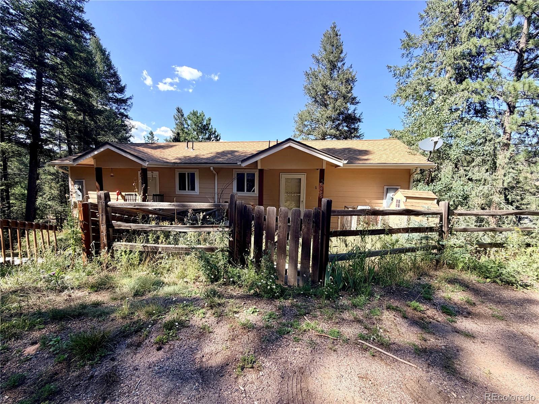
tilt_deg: -5.8
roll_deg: -0.5
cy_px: 202
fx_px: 218
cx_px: 270
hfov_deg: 102.1
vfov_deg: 85.7
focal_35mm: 14
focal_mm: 2.22
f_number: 2.2
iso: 40
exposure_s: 1/502
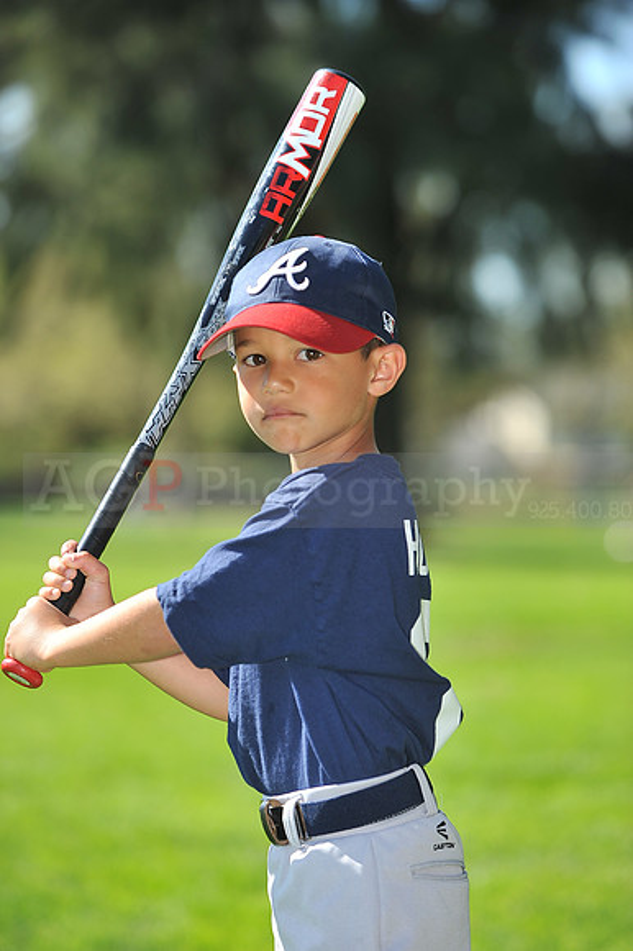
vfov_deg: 12.5
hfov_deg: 8.3
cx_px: 316
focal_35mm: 165
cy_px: 476
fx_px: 4357
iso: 200
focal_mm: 165
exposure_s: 1/1000
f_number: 4.5
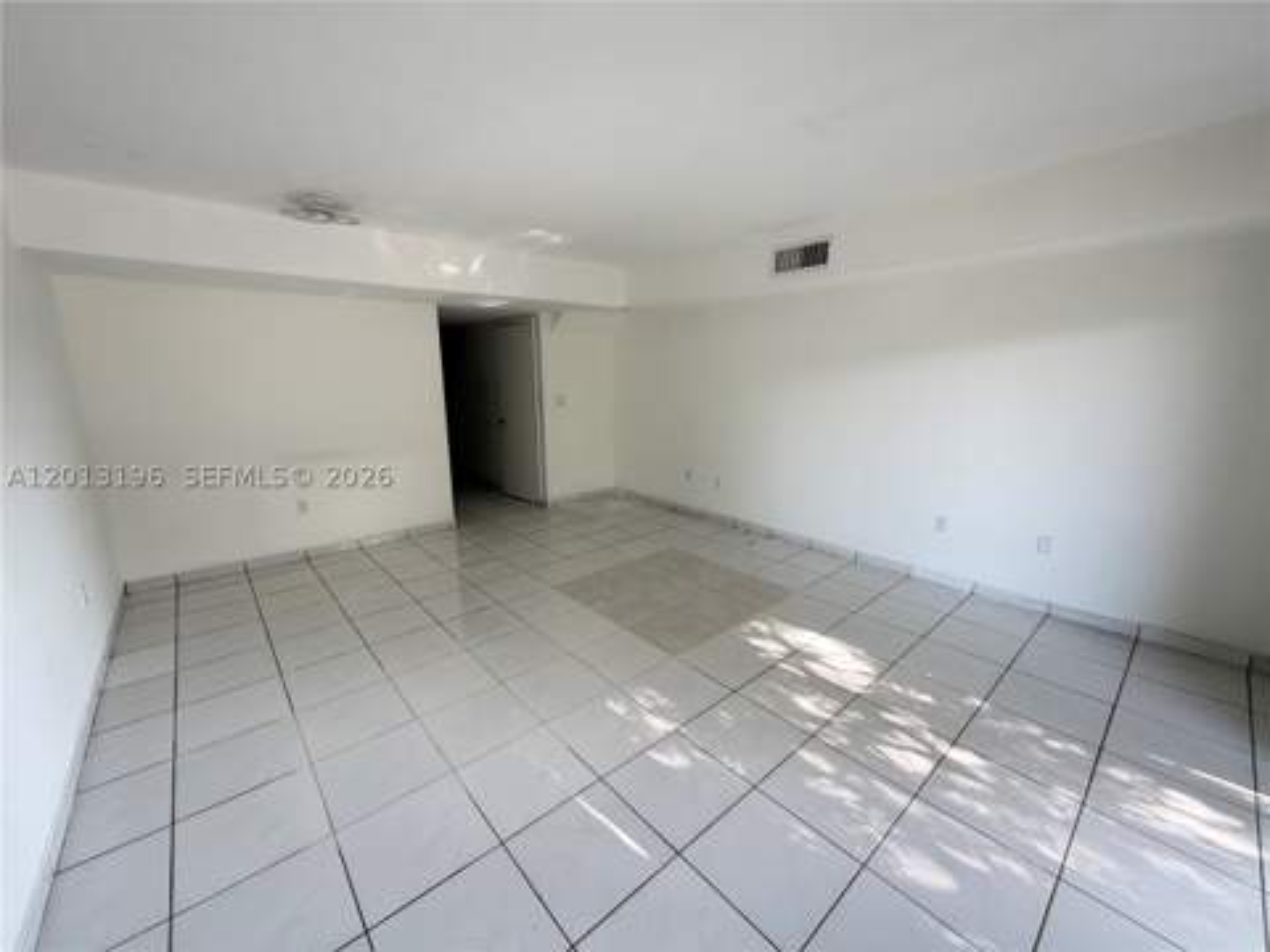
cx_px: 635
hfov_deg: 102.1
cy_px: 476
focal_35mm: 14
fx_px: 514
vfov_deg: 85.7
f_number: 2.2
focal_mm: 2.22
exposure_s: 1/121
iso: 160
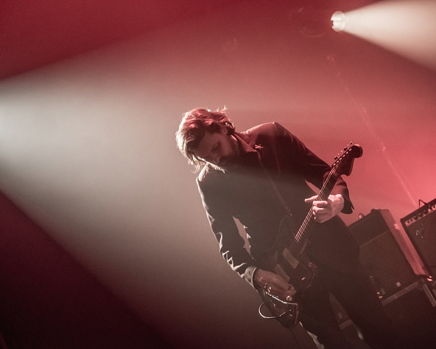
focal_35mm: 80
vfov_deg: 19.2
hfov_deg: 23.9
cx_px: 201
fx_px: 1032
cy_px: 176
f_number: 4.5
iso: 2500
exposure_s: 1/80
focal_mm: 70
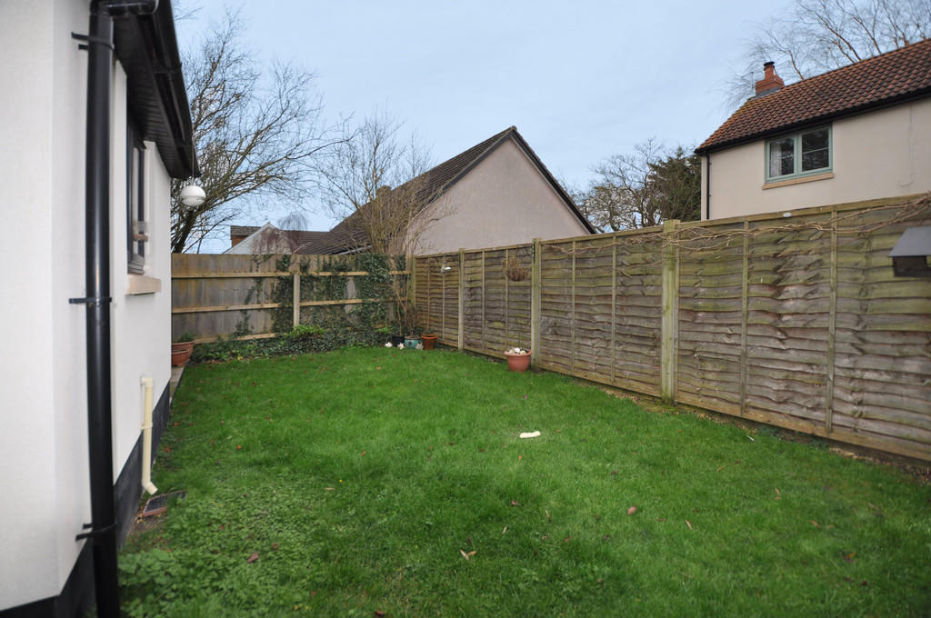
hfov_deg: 100.5
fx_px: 387
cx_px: 466
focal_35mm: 15
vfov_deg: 77.2
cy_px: 309
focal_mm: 10
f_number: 3.5
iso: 320
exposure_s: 1/200
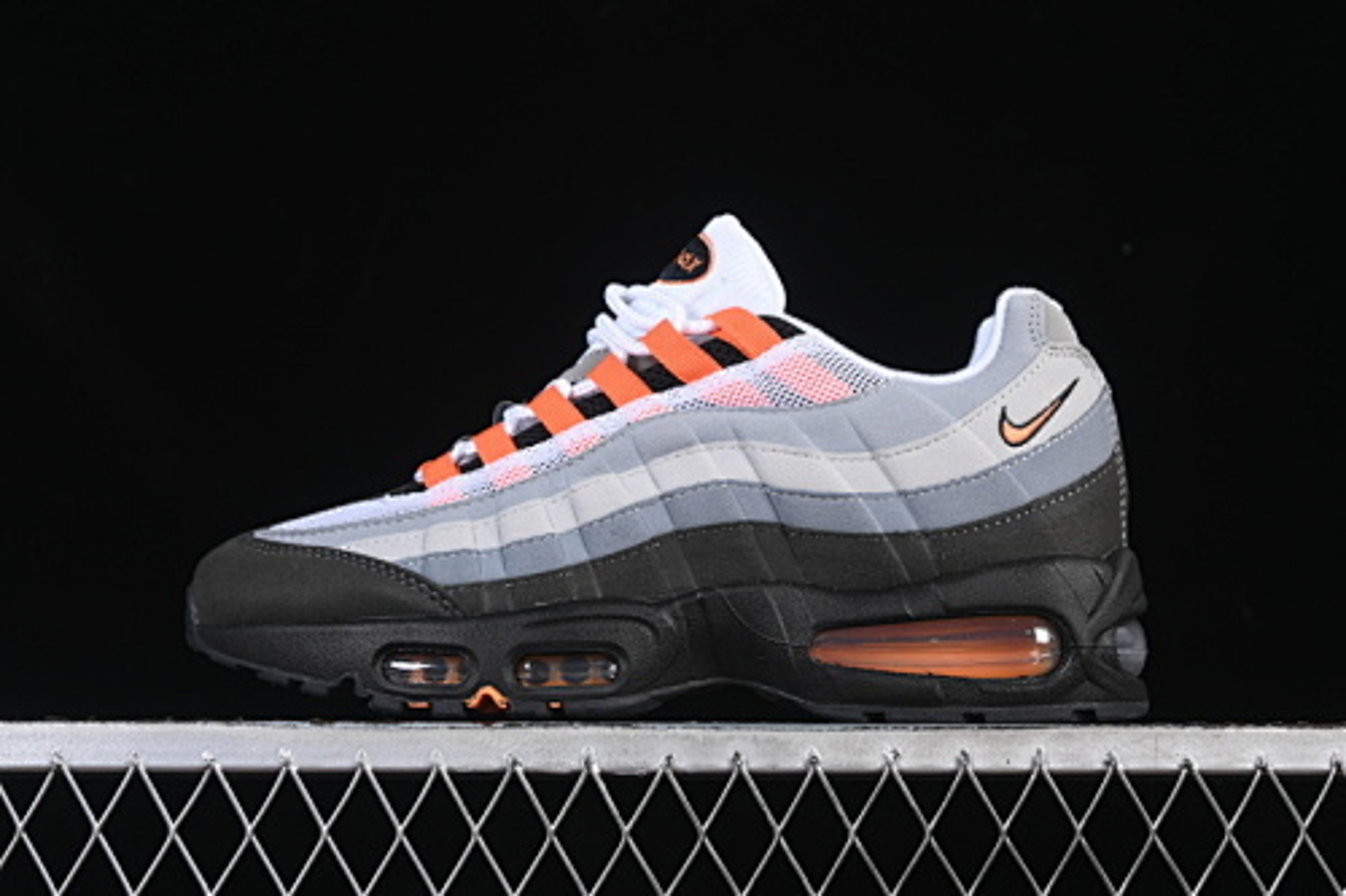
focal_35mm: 75
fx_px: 2803
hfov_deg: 27.0
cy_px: 448
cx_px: 673
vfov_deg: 18.2
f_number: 7.1
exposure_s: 1/80
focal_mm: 50
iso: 160
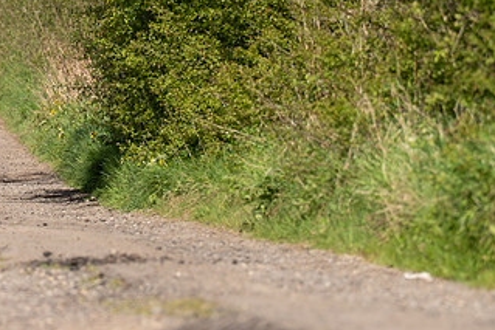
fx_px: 6699
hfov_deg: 4.2
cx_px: -5
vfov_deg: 2.8
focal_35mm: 487
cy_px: 54
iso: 100
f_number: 4
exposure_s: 1/1000
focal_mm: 200
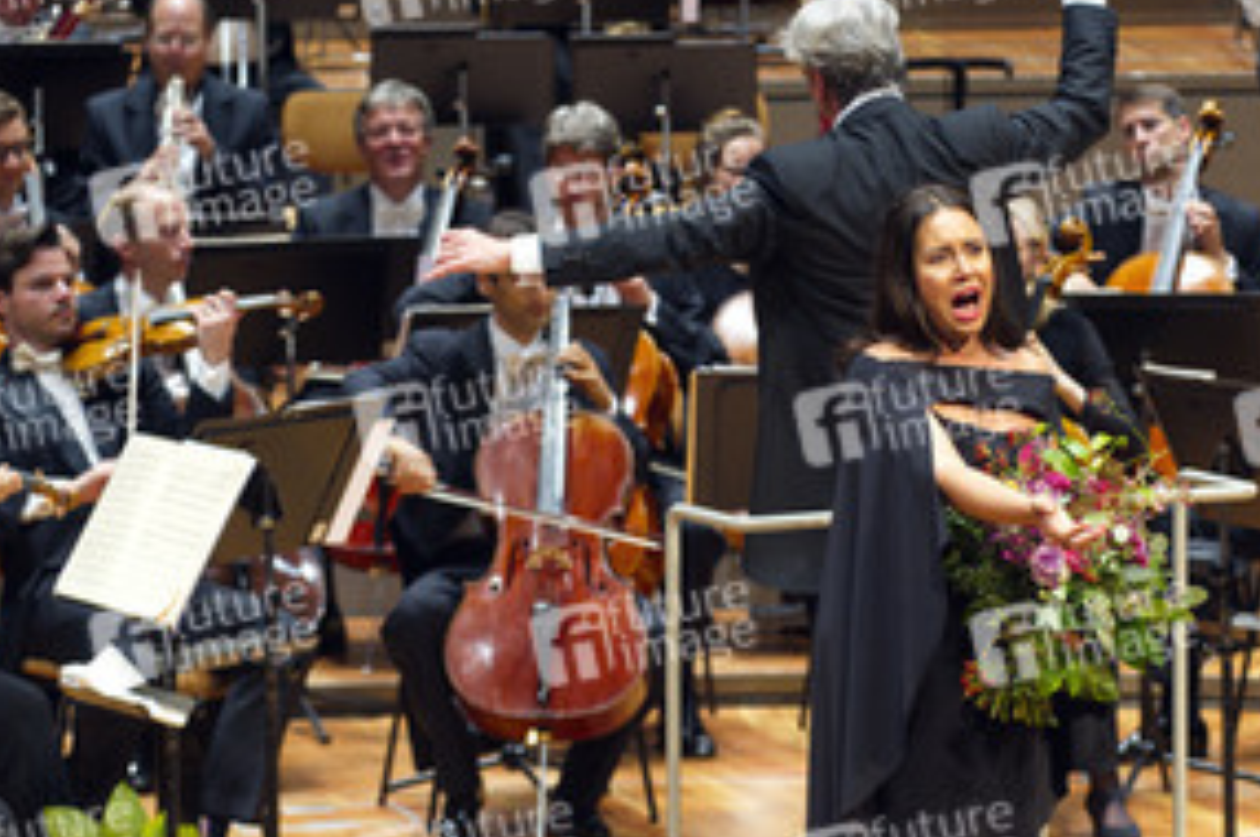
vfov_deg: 7.2
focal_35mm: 189
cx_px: 965
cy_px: 524
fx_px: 6607
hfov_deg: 10.9
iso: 1600
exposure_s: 1/60
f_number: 4
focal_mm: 120
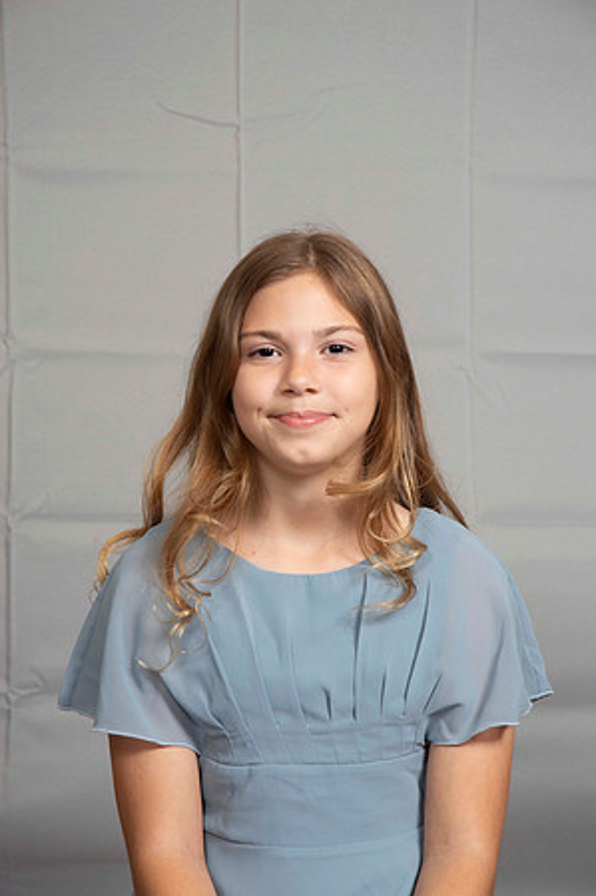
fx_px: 2613
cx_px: 298
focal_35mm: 105
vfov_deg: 19.5
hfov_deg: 13.0
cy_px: 448
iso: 100
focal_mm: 70
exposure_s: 1/60
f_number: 6.3
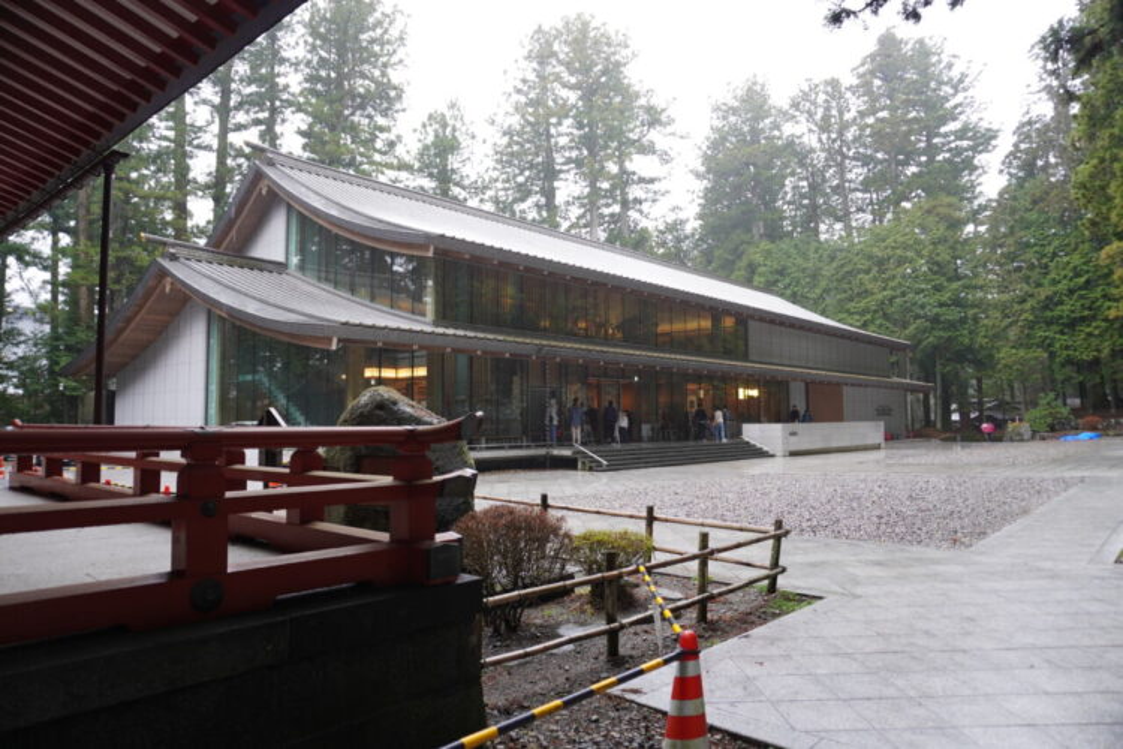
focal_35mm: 24
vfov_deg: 53.1
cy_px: 374
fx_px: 749
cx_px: 562
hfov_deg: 73.7
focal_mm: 16
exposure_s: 1/60
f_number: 4
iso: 320
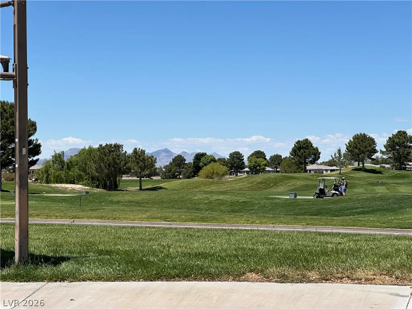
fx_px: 916
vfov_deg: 19.1
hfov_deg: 25.3
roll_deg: +0.5
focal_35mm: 77
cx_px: 206
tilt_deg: +1.0
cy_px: 154
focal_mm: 9
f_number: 2.8
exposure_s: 1/1085
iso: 32
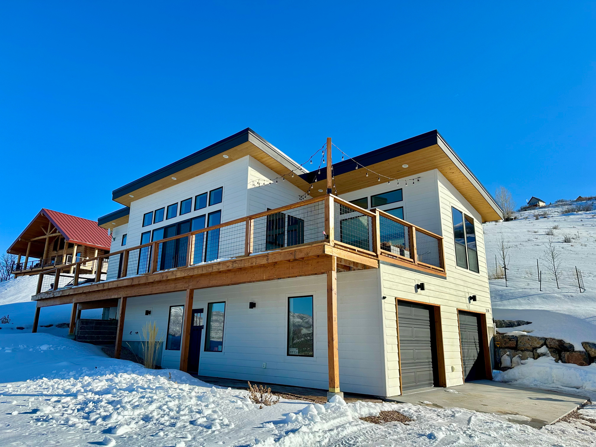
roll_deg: -1.4
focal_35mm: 24
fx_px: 413
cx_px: 298
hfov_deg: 71.6
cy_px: 224
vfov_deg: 56.8
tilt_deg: +15.4
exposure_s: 1/5000
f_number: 1.78
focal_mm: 6.86
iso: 80
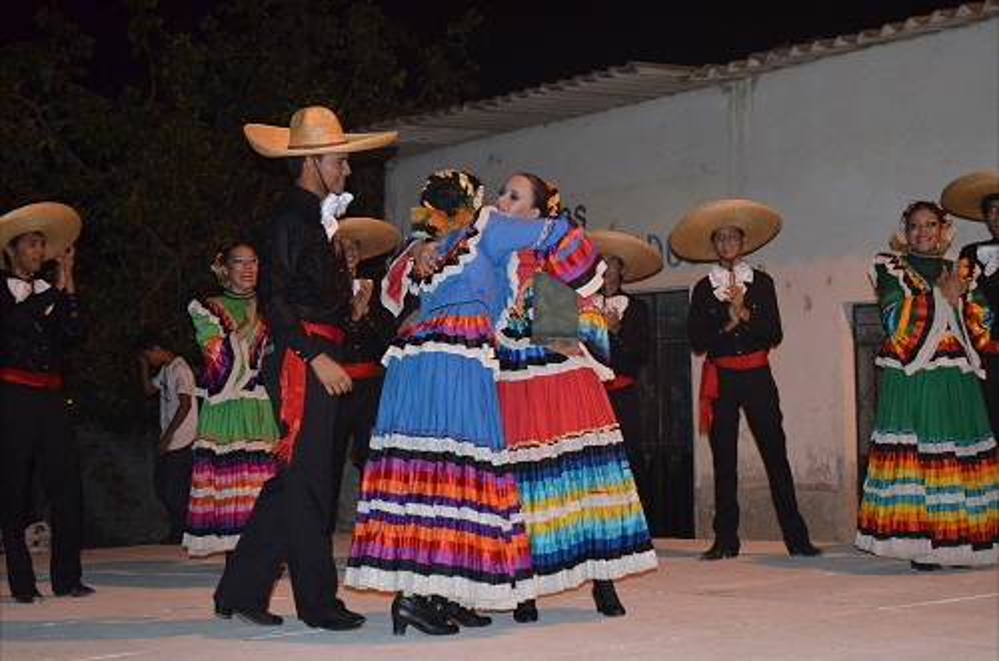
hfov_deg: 35.1
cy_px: 330
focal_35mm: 57
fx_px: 1578
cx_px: 500
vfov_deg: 23.7
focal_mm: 38
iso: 3200
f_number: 5
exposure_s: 1/60
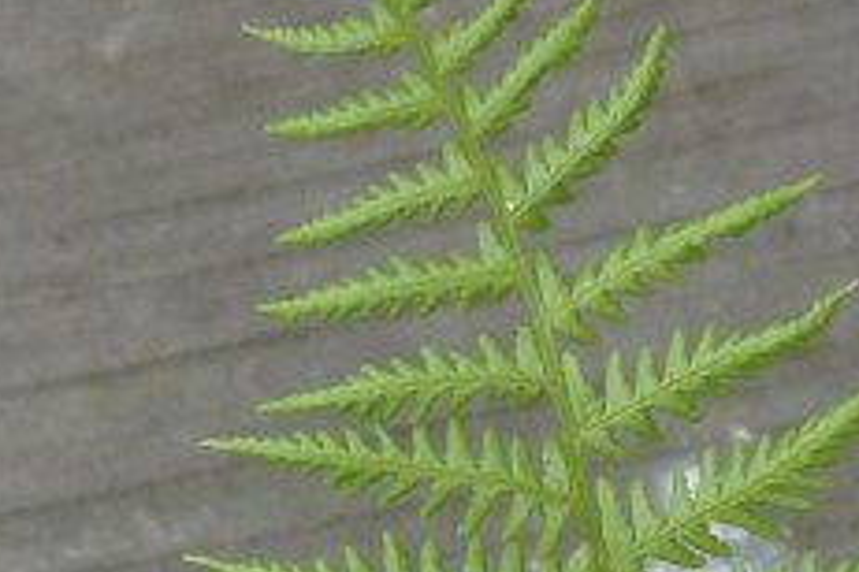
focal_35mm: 1307
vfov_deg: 1.1
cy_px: 813
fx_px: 31184
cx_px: 268
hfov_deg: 1.6
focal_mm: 210
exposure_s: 1/320
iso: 1600
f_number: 6.3
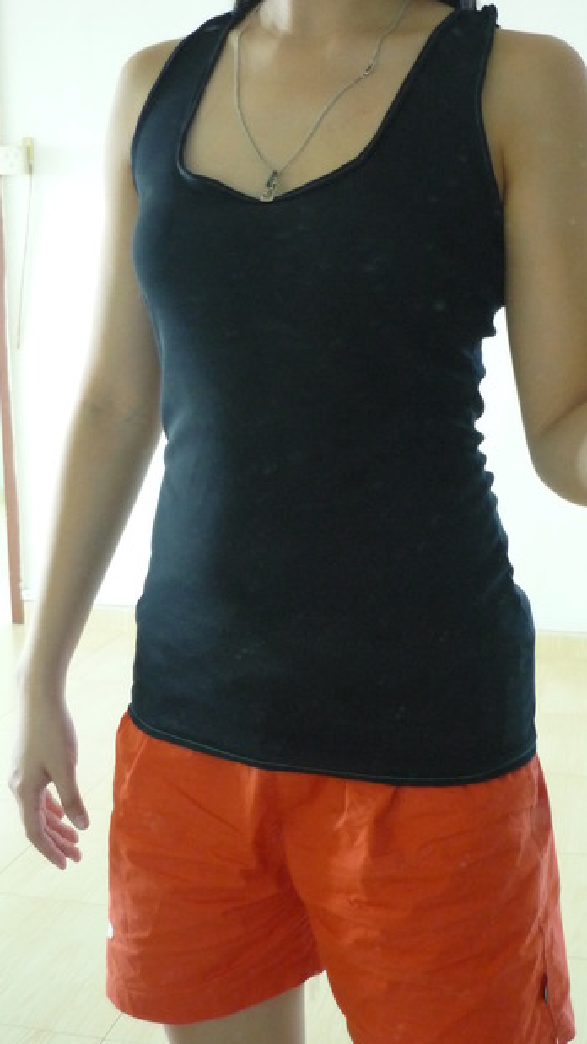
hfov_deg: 24.4
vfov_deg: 42.1
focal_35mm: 49
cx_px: 345
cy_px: 519
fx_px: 1356
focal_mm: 7.2
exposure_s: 1/40
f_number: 3
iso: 400
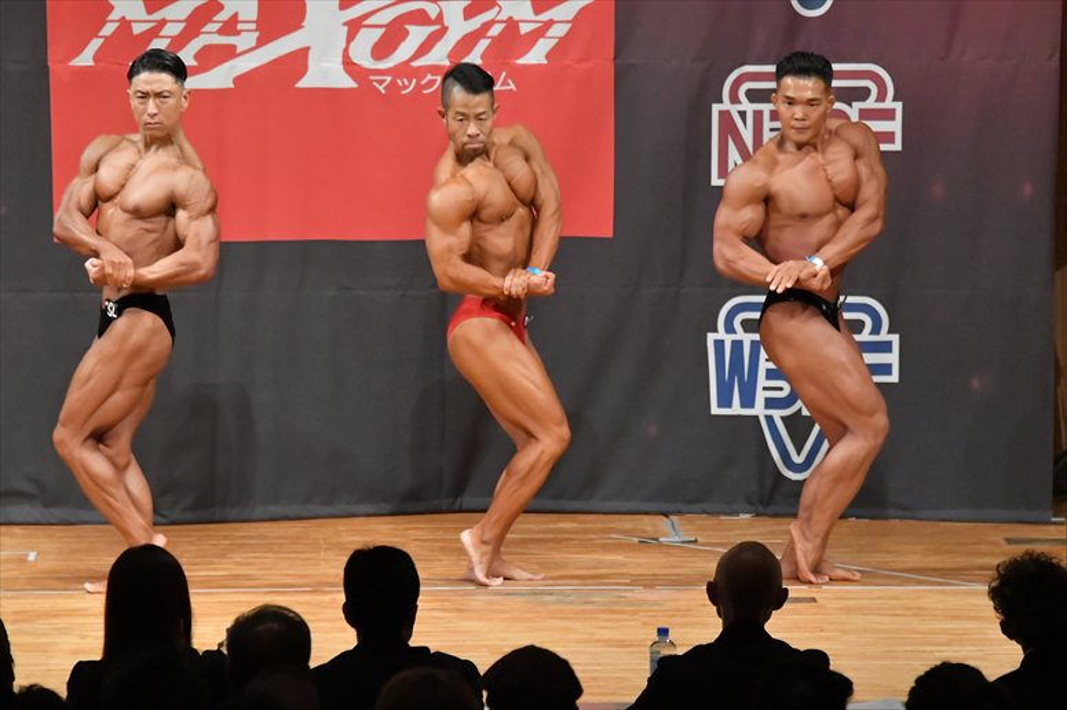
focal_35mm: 255
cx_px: 534
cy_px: 355
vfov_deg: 5.4
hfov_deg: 8.1
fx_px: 7554
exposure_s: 1/400
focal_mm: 170
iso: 11400
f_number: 5.6
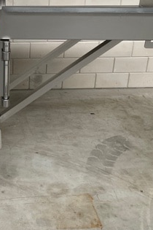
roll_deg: -0.1
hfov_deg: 23.4
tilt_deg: -20.5
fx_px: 351
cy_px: 57
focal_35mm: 55
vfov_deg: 35.4
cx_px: -5
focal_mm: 4.2
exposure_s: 1/100
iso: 100
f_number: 1.6
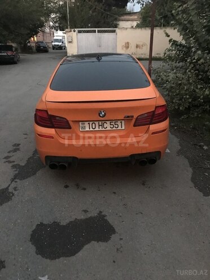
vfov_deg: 63.4
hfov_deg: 49.7
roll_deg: +1.5
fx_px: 226
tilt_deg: -22.0
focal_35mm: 28
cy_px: 140
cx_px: 105
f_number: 1.8
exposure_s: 1/4
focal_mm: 3.99
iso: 160
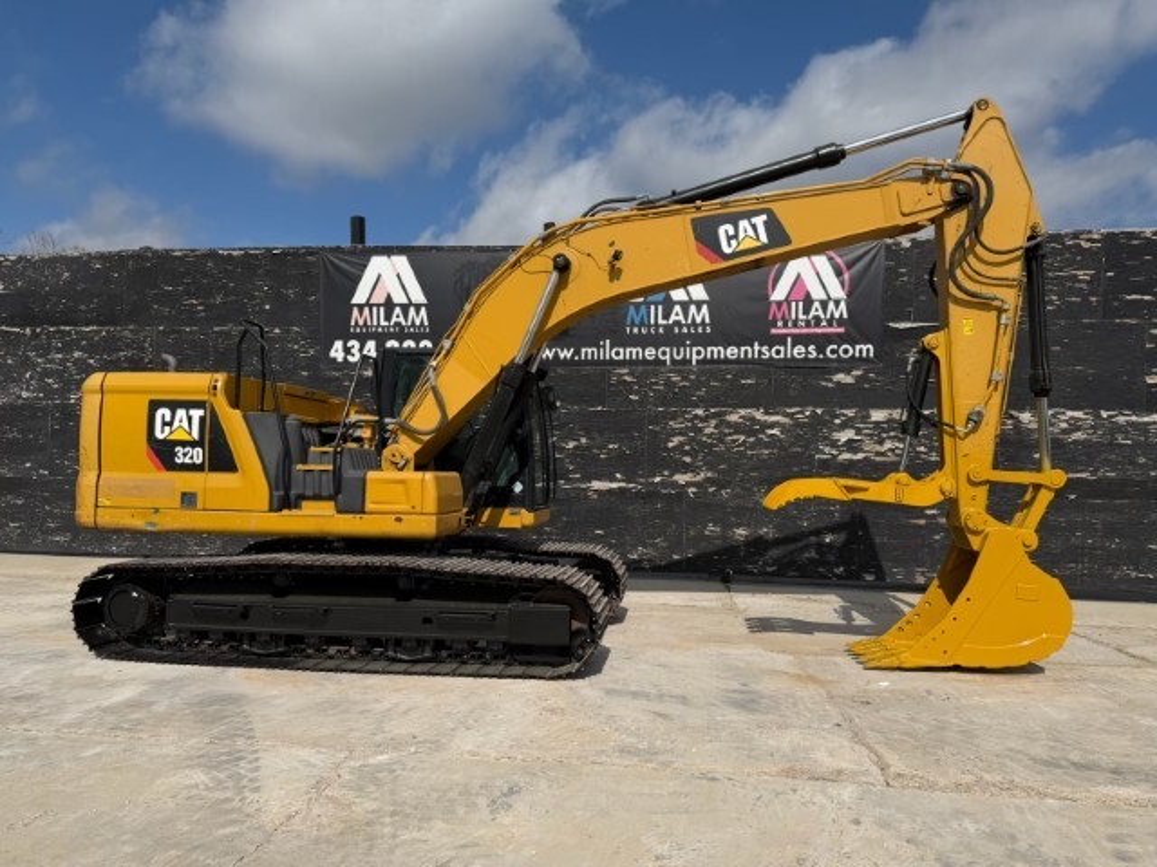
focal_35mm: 24
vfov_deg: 56.8
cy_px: 434
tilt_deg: +4.6
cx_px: 578
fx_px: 802
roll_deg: +1.8
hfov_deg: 71.6
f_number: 1.78
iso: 80
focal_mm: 6.76
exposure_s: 1/9091
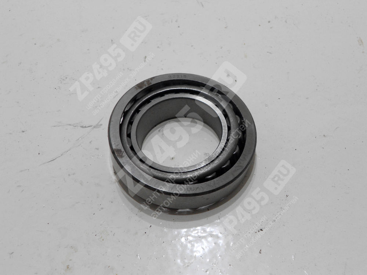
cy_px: 138
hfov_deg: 43.9
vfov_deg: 33.6
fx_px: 456
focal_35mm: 43
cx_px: 184
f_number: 4.2
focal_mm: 7.9
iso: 125
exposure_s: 1/30
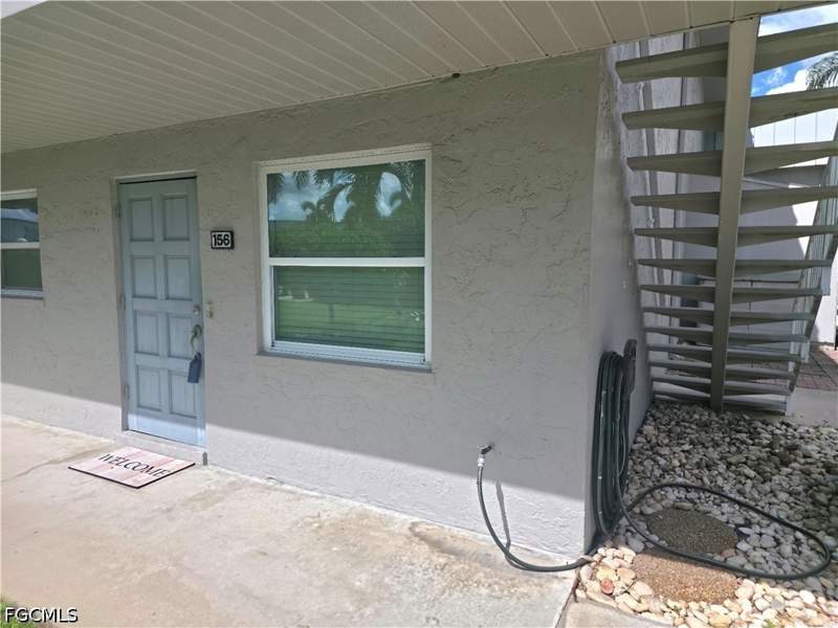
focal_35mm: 23
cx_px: 419
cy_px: 314
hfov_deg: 73.9
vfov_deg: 58.9
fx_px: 557
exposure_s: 1/1250
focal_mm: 6.25
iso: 12
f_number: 1.7
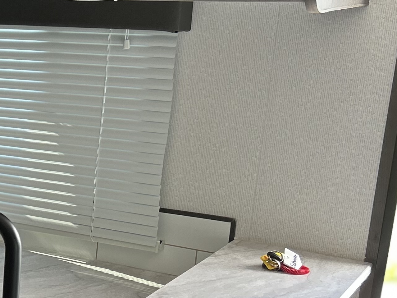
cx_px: -150
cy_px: 221
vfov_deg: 17.9
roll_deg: +0.0
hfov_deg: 21.1
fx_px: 941
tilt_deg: -13.1
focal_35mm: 82
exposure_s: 1/121
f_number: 1.5
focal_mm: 5.7
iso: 64
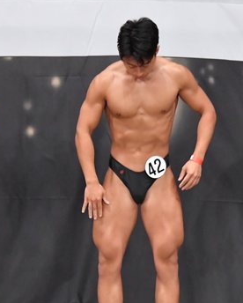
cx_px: 91
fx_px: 4110
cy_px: 195
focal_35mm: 458
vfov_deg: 4.2
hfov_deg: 3.4
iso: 6400
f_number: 5.6
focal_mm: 145
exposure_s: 1/400
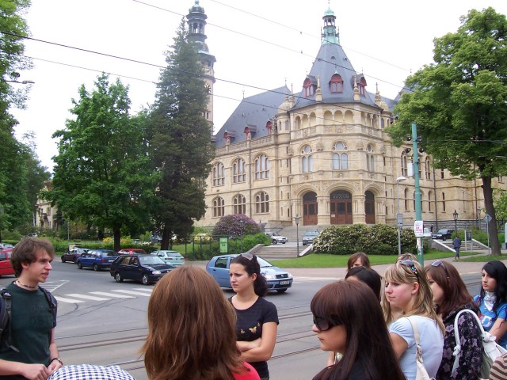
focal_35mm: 37
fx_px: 542
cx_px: 254
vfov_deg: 38.7
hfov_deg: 50.1
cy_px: 190
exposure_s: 1/125
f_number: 5.6
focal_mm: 5.6
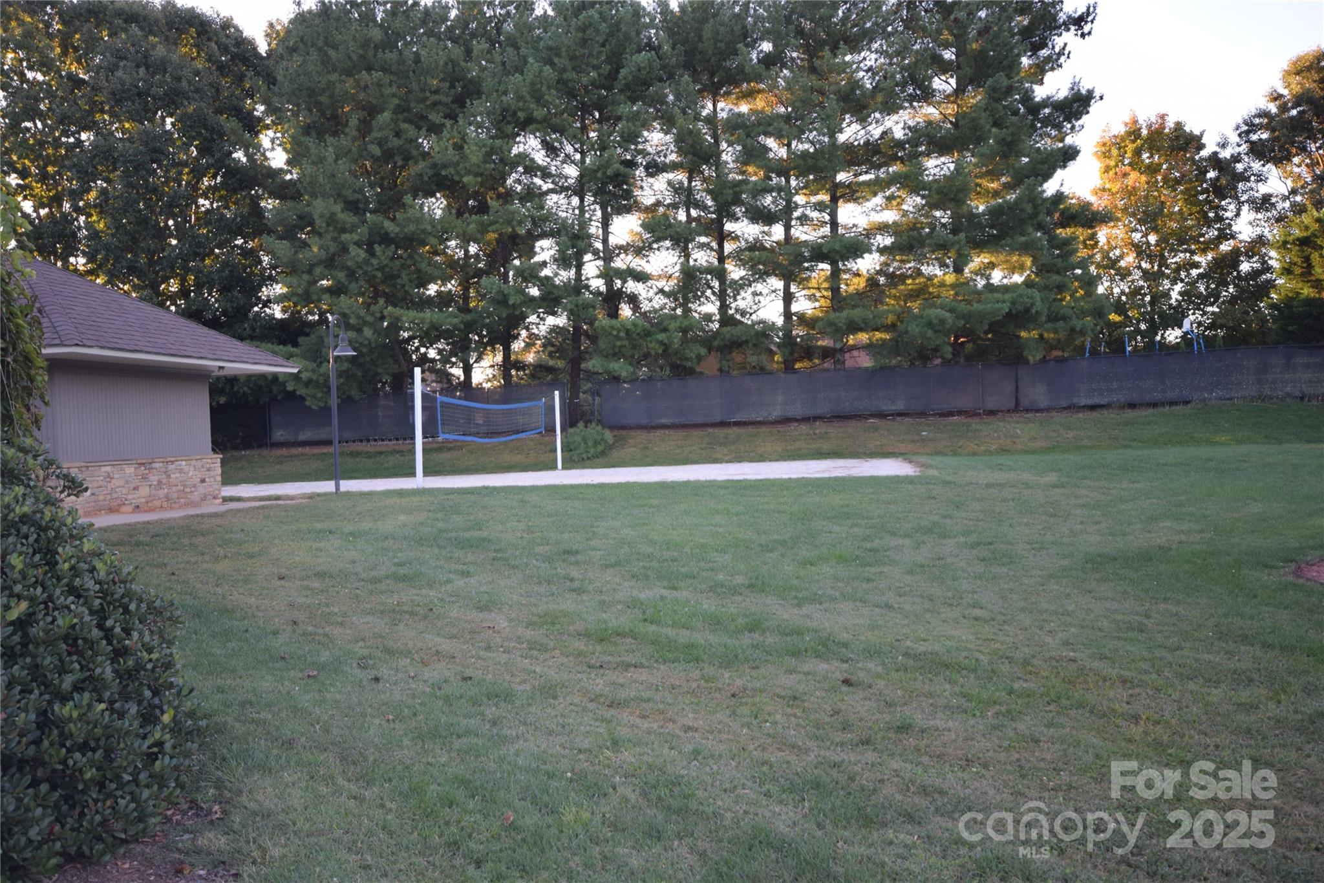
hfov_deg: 61.9
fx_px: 1103
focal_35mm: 30
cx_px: 662
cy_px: 442
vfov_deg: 43.6
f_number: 5.6
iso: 400
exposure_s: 1/80
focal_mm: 20
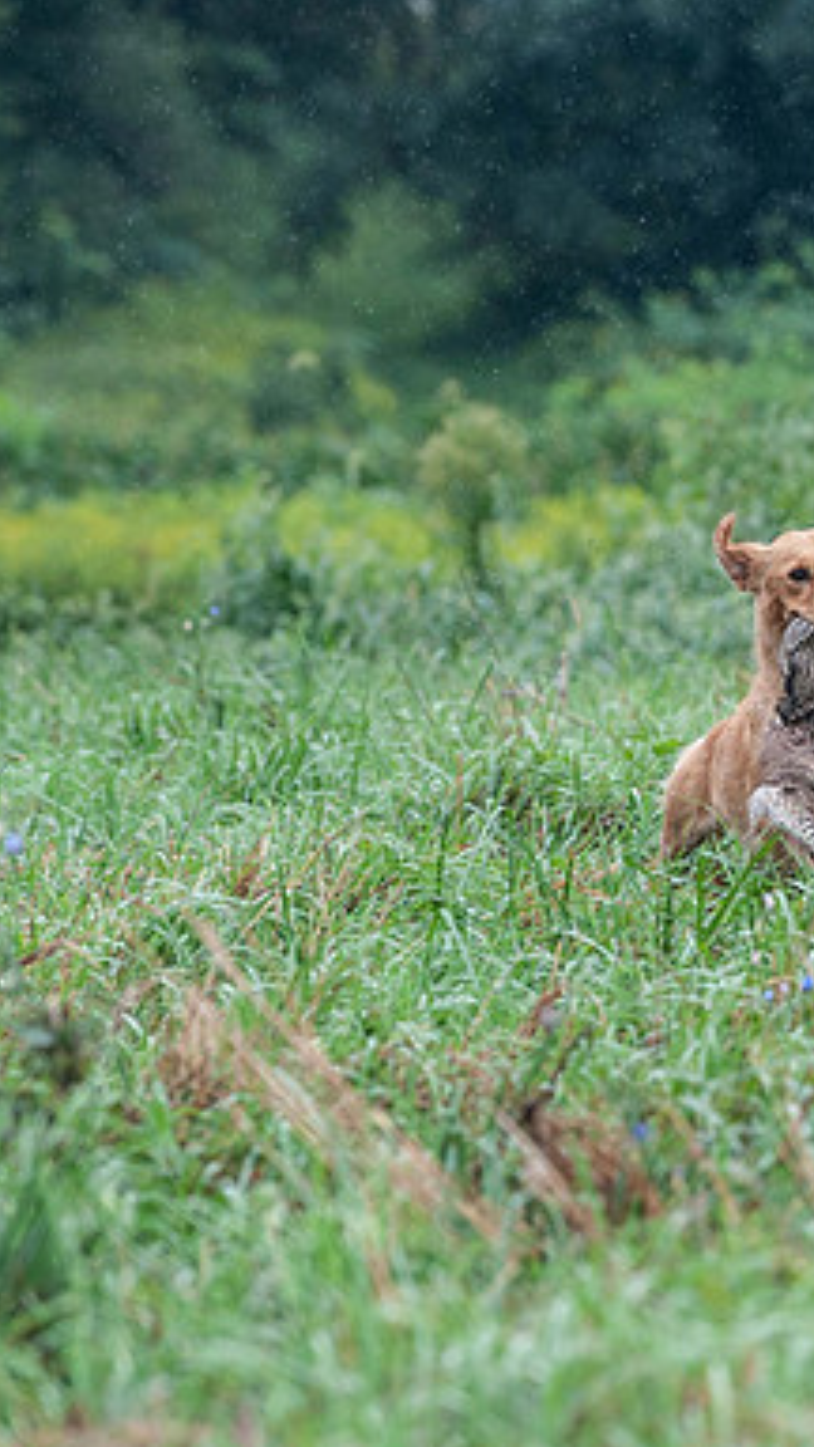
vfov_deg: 5.4
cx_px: 939
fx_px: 15272
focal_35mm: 398
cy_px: 911
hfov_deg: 3.0
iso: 800
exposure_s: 1/800
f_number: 5.6
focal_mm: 200
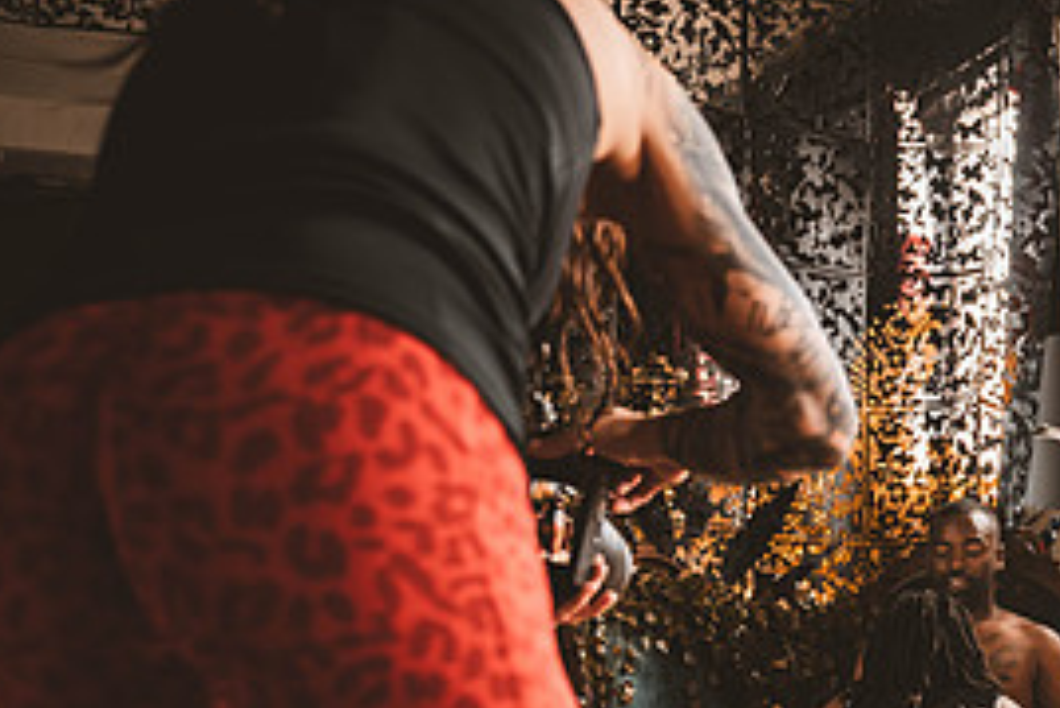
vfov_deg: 19.7
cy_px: 718
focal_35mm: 67
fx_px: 1974
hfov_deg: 29.4
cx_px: 835
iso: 800
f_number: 2.8
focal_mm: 31
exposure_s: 1/200
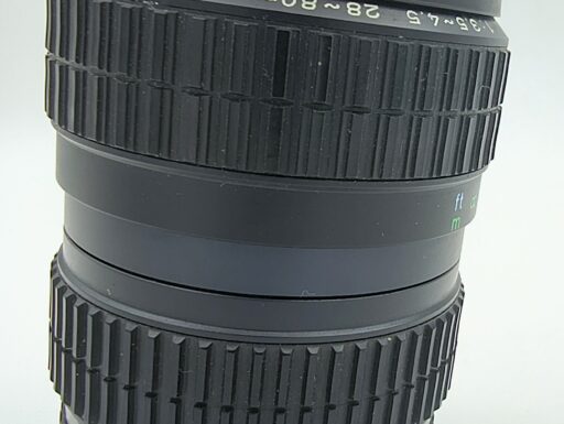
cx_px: 282
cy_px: 212
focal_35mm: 24
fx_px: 391
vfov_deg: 56.9
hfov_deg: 71.5
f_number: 2
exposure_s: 1/100
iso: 160
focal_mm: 1.83
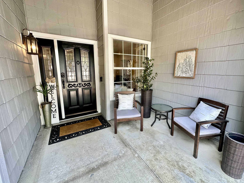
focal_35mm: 15
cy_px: 88
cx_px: 128
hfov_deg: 98.1
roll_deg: +0.7
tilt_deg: -9.0
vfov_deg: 81.7
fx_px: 106
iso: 100
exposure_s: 1/123
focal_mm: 2.22
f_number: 2.2
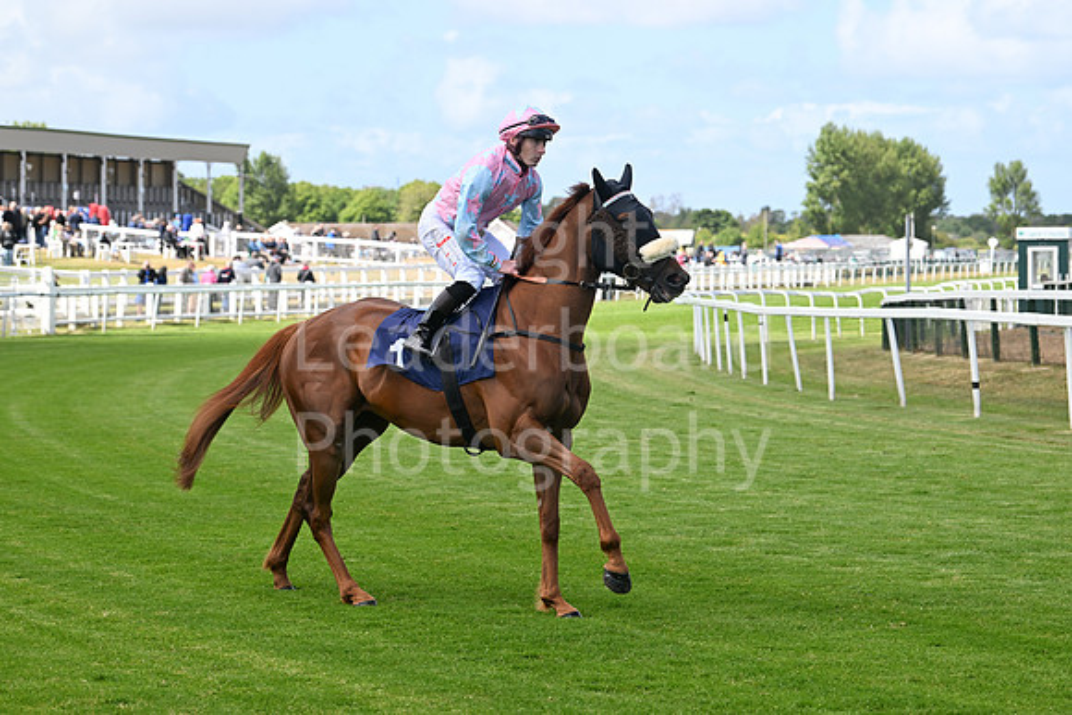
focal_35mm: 102
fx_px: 3038
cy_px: 358
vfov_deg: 13.4
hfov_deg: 20.0
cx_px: 536
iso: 400
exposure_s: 1/1250
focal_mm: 102
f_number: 5.6
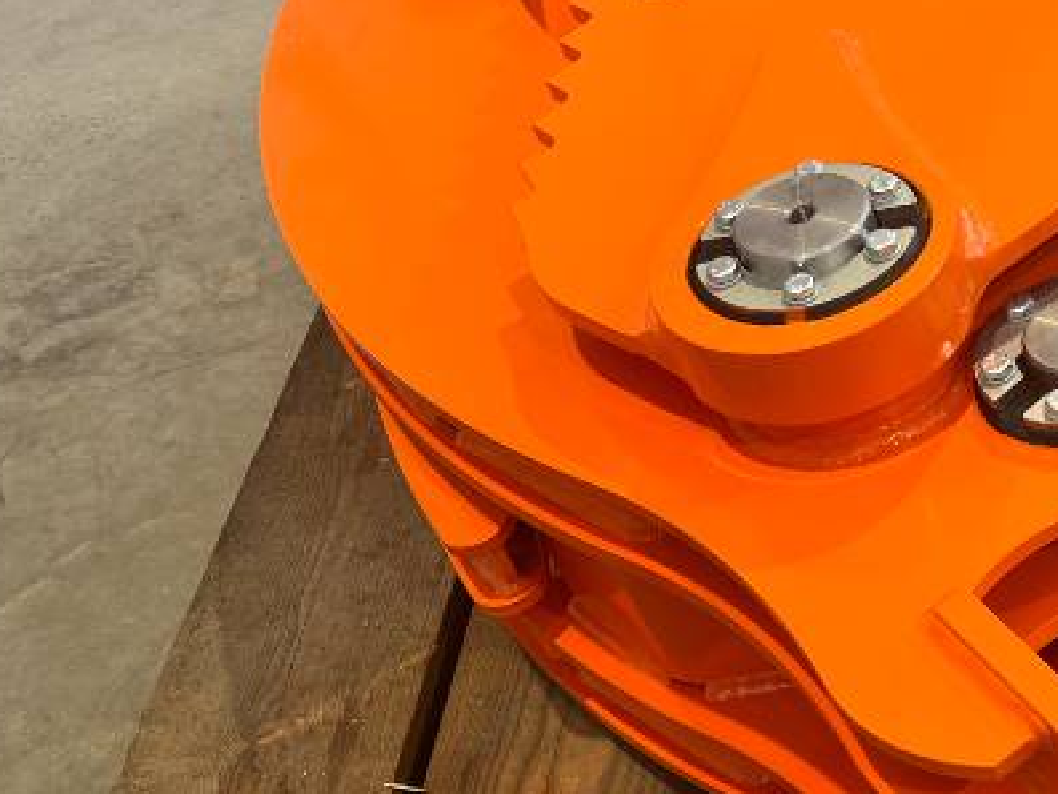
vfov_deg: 21.9
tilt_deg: -39.4
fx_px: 2048
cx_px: 1029
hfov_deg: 27.5
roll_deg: -1.9
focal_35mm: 67
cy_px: 328
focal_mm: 5.7
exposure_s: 1/121
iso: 64
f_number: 1.5
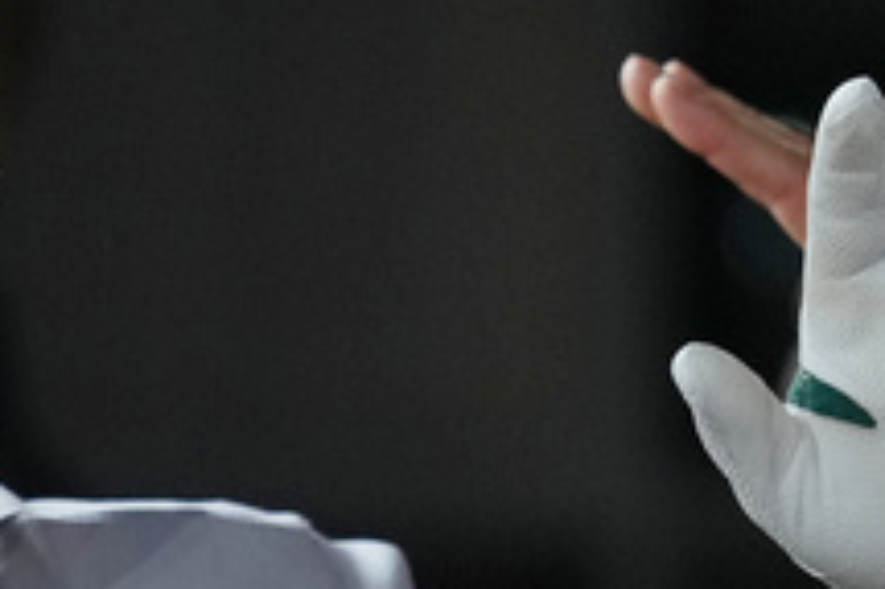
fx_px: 46720
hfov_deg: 1.1
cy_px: 737
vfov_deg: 0.7
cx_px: -222
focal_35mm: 1902
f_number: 2.8
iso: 2500
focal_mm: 400
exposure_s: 1/1250
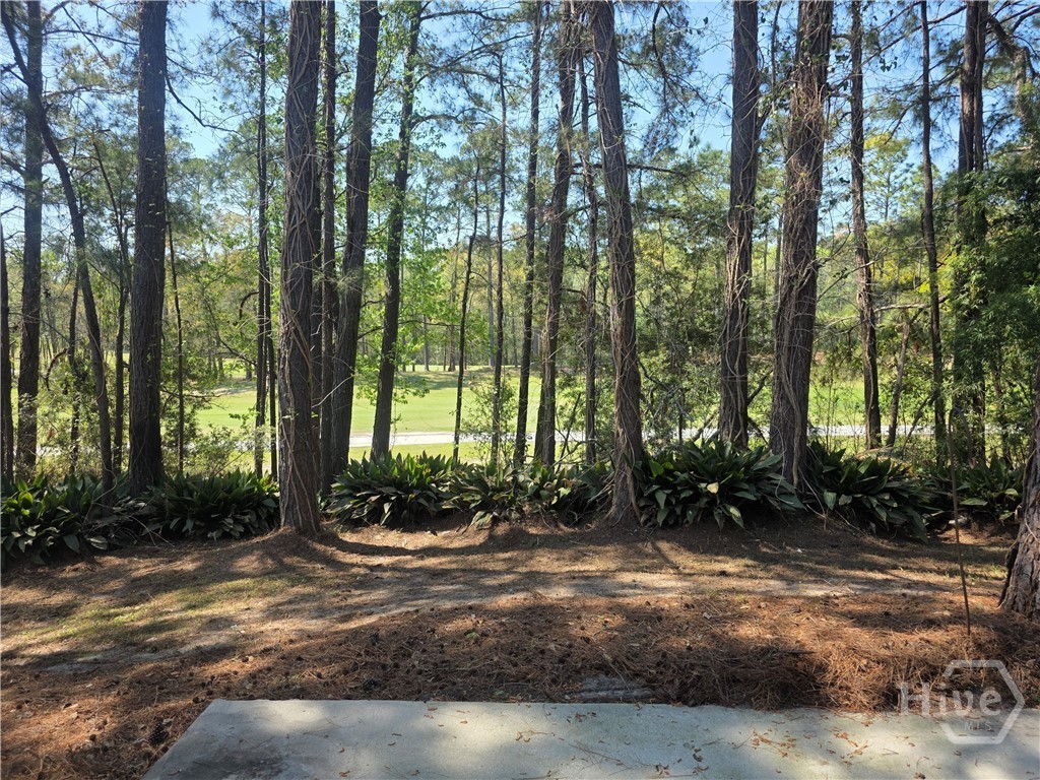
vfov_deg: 58.9
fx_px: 691
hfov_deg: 73.9
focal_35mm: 23
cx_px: 520
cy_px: 390
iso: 80
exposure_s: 1/1521
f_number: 1.7
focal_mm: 6.3
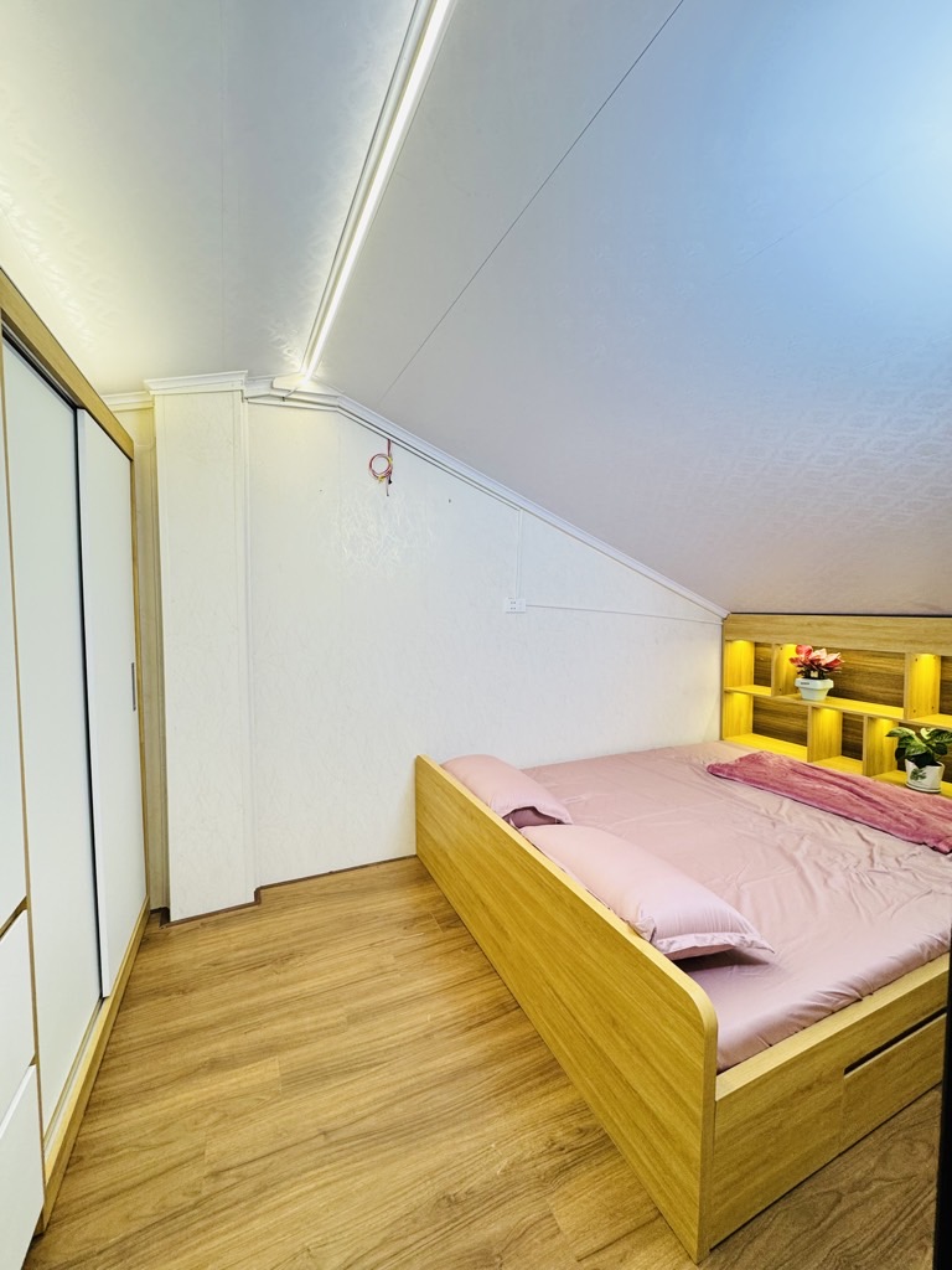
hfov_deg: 85.7
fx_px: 513
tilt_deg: -3.8
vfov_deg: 102.1
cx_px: 476
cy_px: 635
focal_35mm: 14
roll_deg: -1.0
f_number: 2.2
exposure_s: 1/100
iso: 160
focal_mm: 2.22
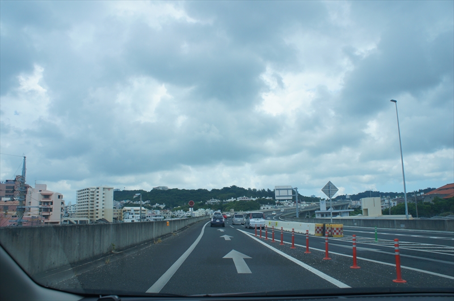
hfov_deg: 67.5
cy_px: 150
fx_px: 340
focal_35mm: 27
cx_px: 227
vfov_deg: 47.8
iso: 200
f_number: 7.1
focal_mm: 18
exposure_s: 1/500
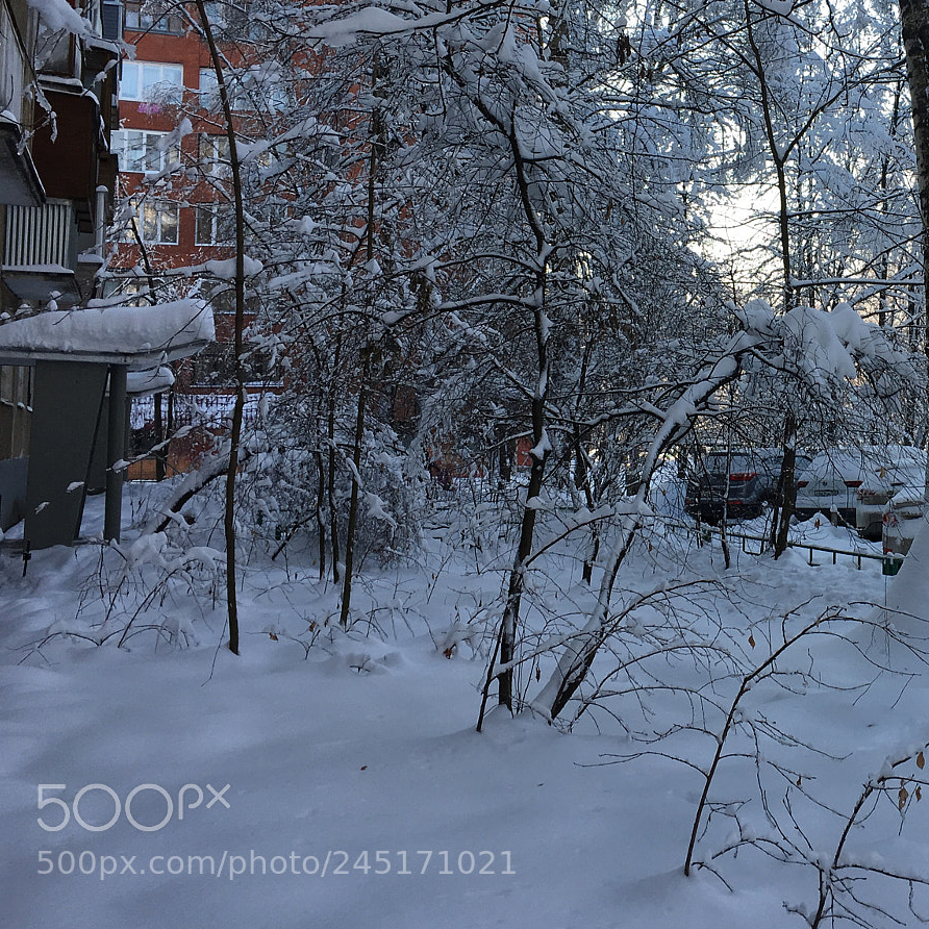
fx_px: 1397
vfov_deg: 36.5
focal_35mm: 46
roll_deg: +0.3
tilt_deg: +4.8
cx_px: 805
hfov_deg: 35.0
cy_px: 320
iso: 25
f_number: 2.2
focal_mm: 4.15
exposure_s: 1/545
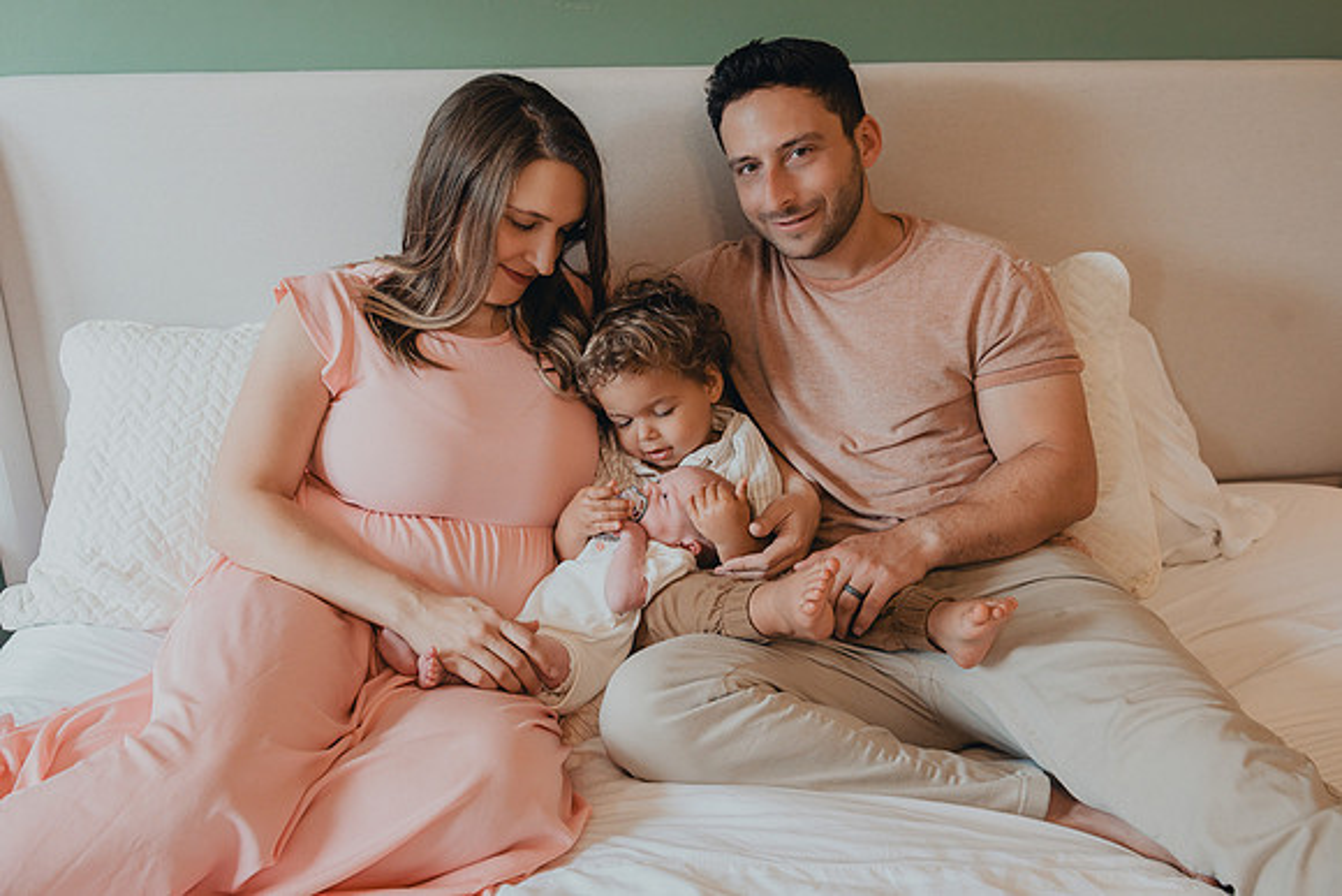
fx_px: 1310
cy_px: 422
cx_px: 649
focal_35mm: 35
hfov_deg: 54.2
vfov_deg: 37.7
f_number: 4.5
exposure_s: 1/160
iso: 2000
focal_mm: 32
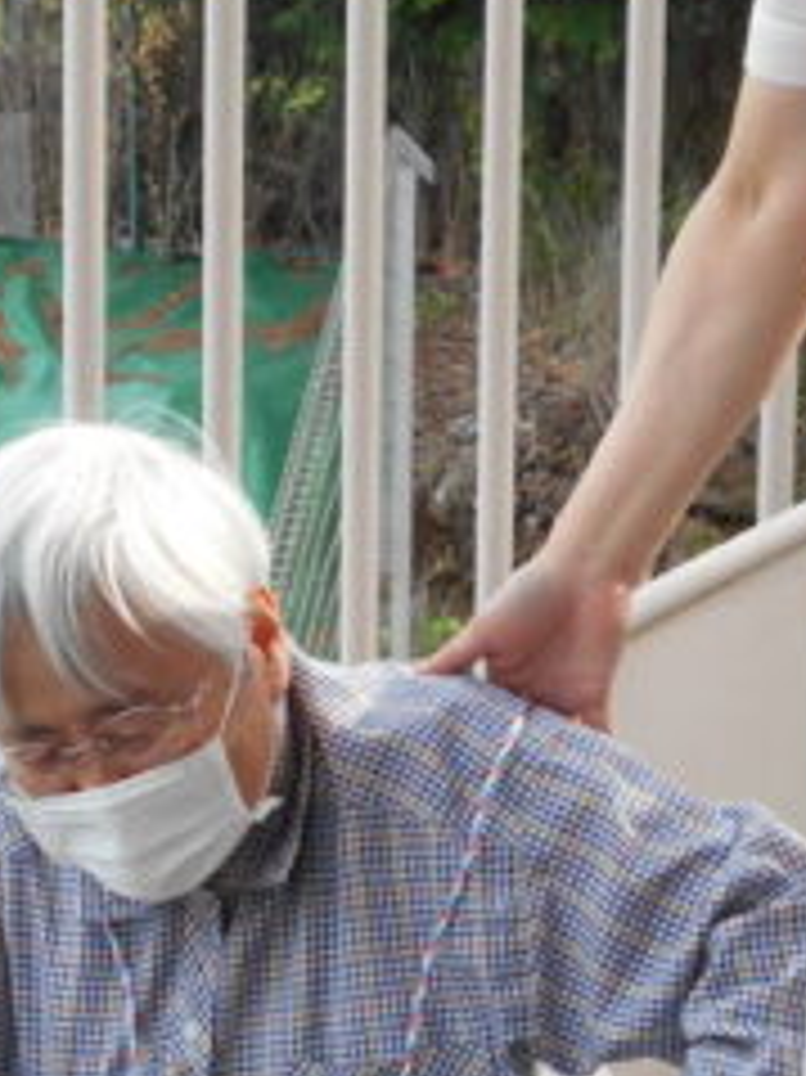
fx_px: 3045
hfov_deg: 15.1
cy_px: 995
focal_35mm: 98
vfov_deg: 19.6
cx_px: 297
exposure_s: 1/160
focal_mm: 6.7
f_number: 3.9
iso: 80
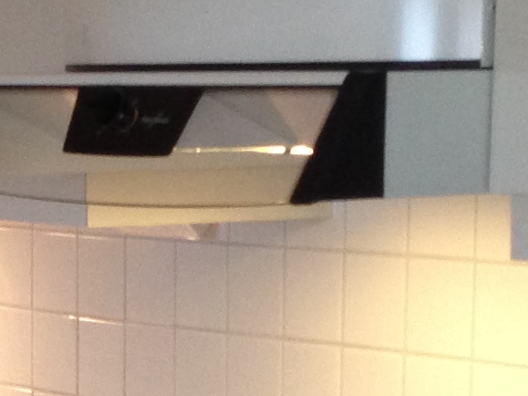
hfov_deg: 10.5
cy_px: 568
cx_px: -104
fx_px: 2836
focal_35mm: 186
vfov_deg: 7.8
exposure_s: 1/20
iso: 125
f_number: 2.4
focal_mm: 4.13
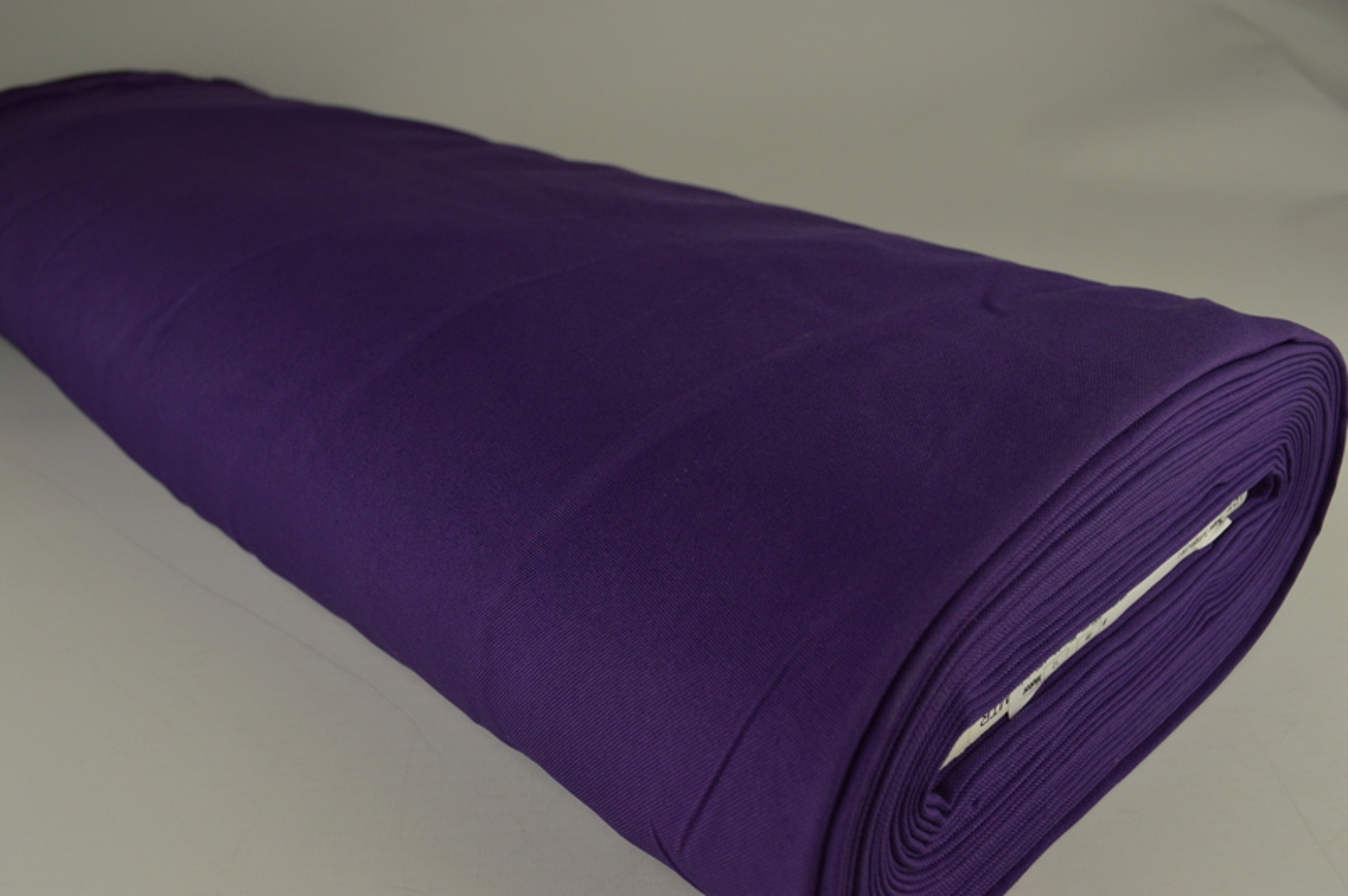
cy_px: 448
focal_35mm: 30
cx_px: 674
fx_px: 1122
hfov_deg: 62.0
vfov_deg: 43.5
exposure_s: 1/250
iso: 400
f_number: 8
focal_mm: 20
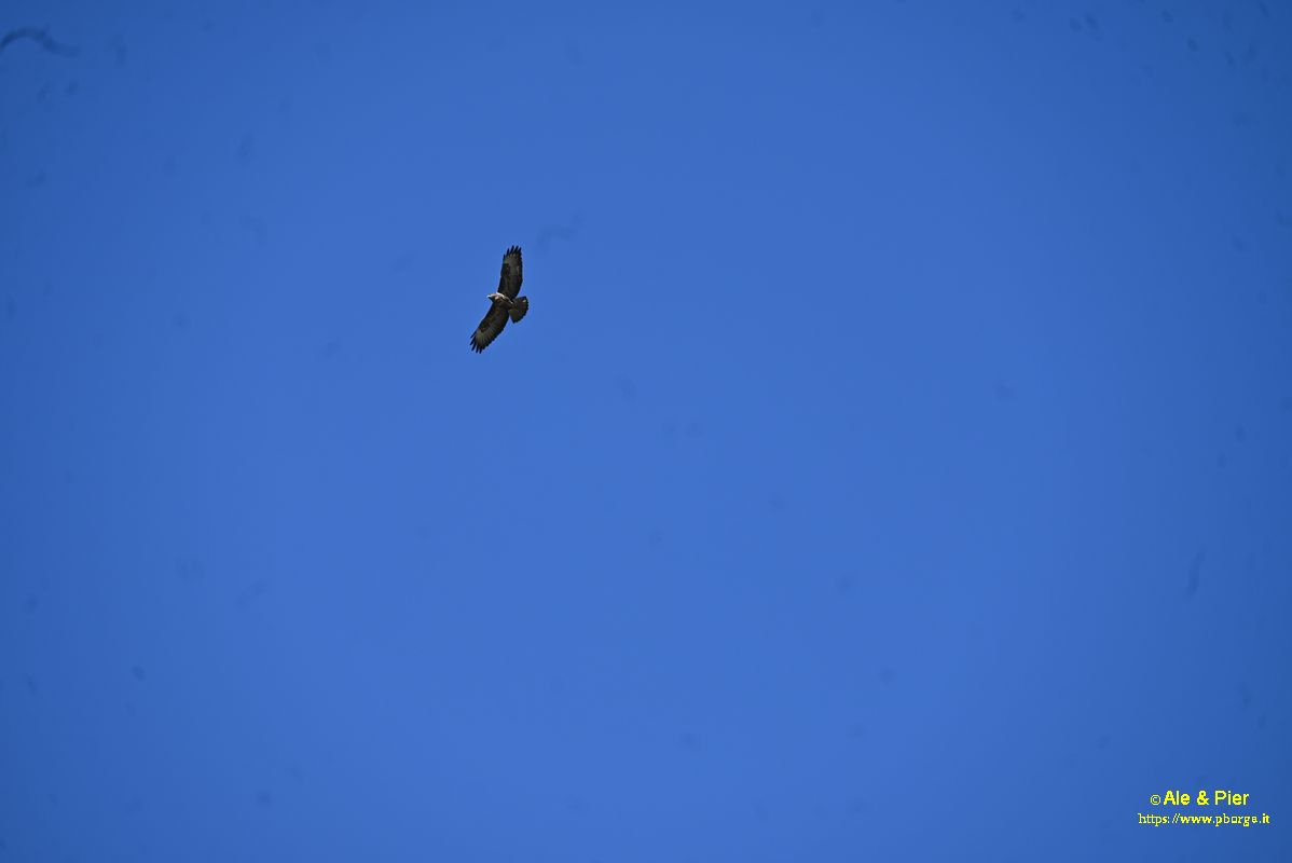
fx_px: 7181
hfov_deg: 10.3
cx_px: 646
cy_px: 432
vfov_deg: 6.9
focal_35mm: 200
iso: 200
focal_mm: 200
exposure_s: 1/500
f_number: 6.3
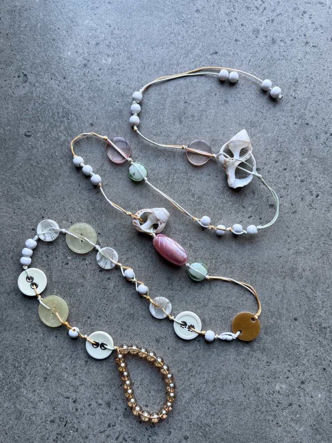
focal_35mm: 27
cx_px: 160
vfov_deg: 65.3
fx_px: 345
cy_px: 235
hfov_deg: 51.3
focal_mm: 6.76
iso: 100
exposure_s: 1/121
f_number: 1.78
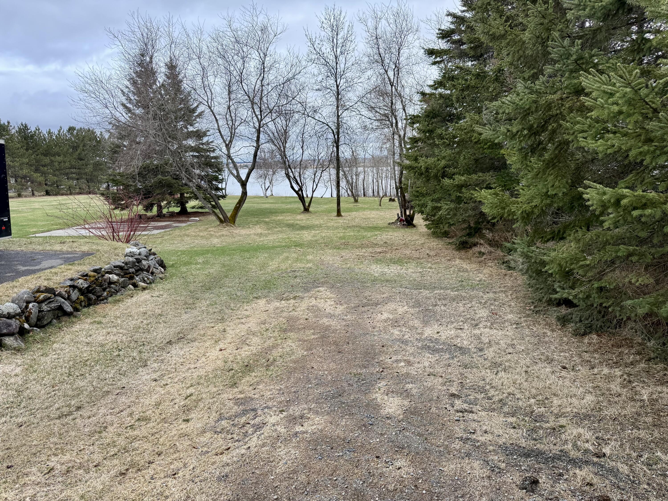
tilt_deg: -10.2
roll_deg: +1.6
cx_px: 334
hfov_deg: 71.6
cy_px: 250
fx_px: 463
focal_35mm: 24
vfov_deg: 56.8
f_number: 1.78
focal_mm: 6.76
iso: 100
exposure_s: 1/521
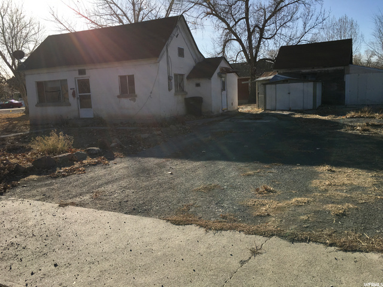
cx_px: 192
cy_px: 144
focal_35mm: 29
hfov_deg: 61.7
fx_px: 321
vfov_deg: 48.2
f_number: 2.2
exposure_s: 1/1789
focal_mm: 4.15
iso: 25
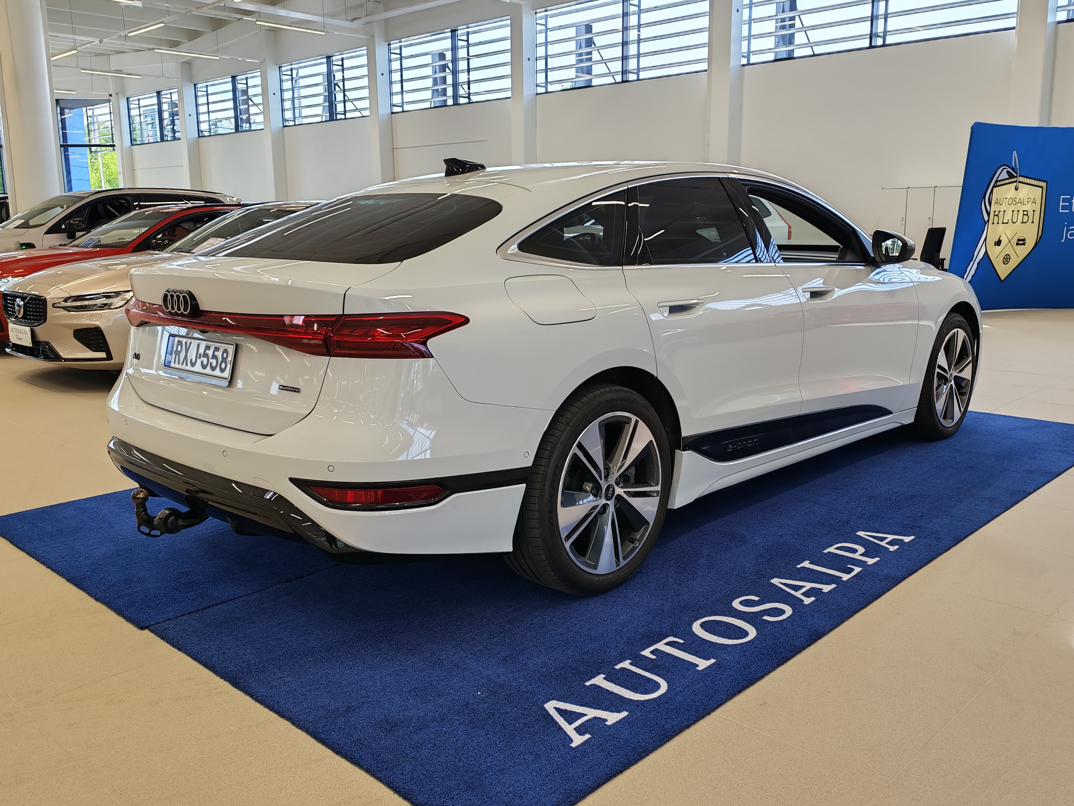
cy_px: 403
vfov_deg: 45.4
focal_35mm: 31
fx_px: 962
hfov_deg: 58.4
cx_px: 537
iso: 98
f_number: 1.9
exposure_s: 1/100
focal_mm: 6.12
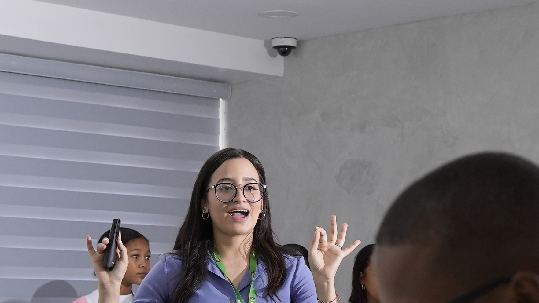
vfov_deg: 10.4
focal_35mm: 115
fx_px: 1644
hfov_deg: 18.6
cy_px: 371
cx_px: 309
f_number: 3.5
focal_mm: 28
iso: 640
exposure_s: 1/160
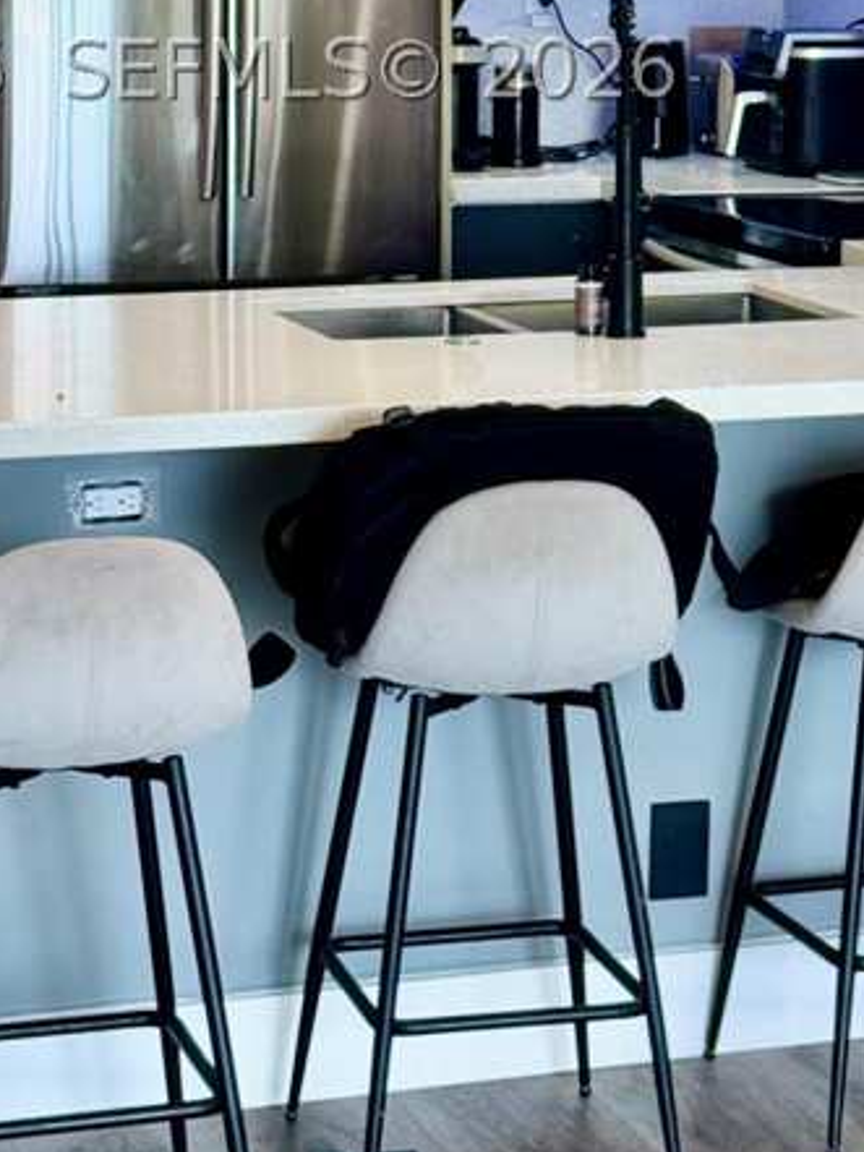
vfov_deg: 16.7
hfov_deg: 12.8
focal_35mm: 116
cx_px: 574
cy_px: 68
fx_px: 3859
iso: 64
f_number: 1.78
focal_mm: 6.76
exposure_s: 1/186
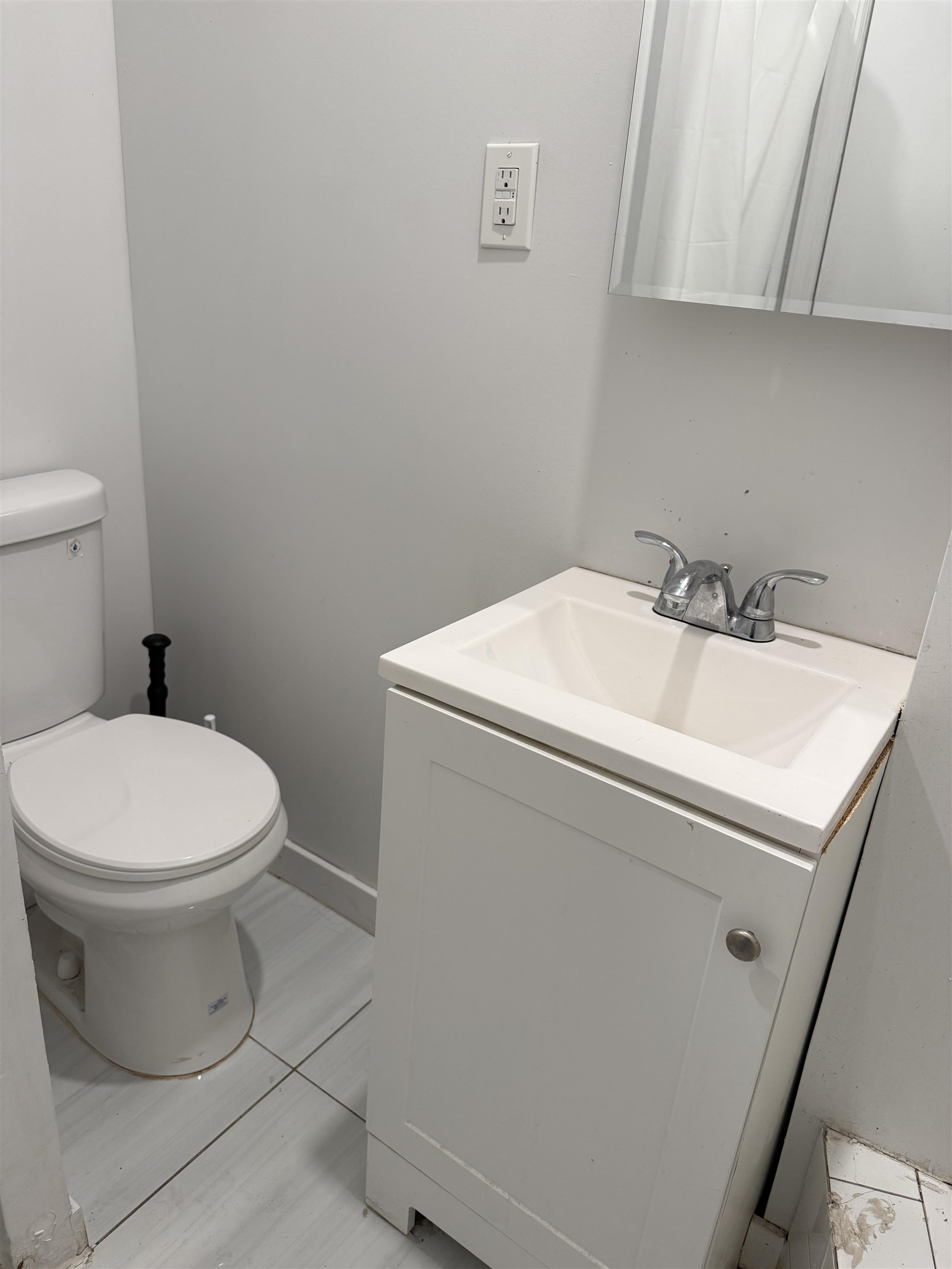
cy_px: 634
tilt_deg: -22.5
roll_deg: -6.0
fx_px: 880
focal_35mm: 24
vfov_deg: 71.6
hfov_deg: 56.8
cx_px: 476
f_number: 1.78
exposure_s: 1/120
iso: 160
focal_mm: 6.76
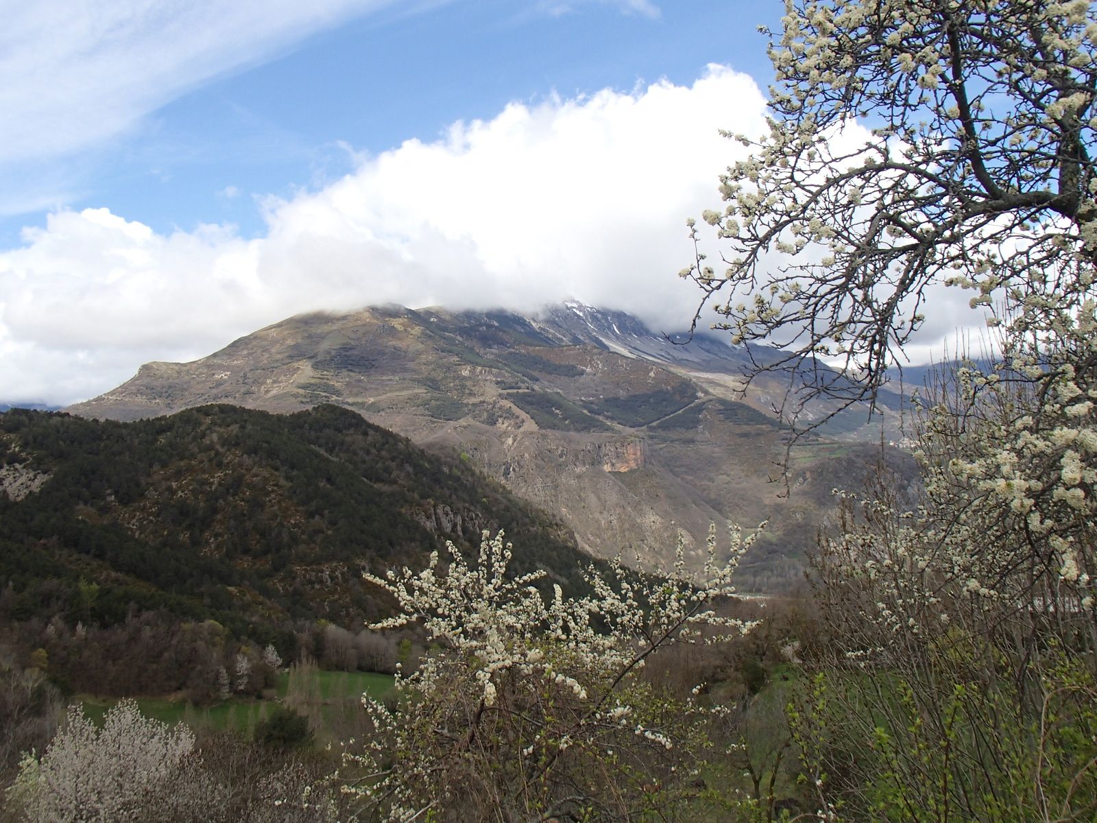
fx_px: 1014
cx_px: 548
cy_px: 412
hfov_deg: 56.8
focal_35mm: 32
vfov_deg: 44.2
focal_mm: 5.72
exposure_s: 1/640
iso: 100
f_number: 4.2
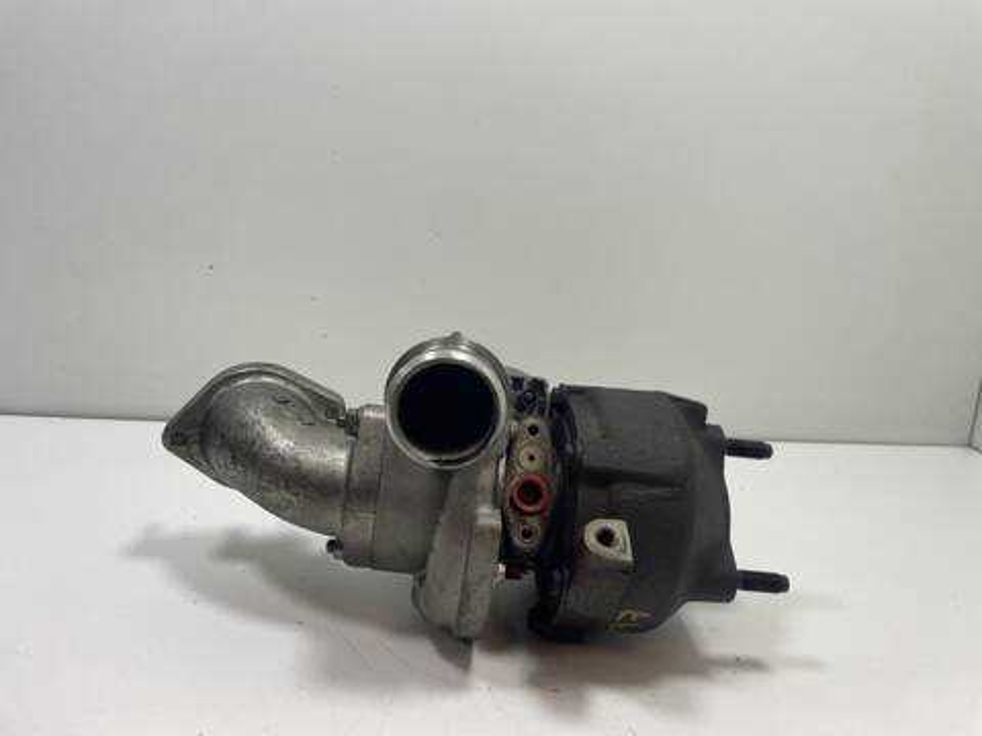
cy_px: 368
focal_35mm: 26
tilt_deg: -14.7
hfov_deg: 67.3
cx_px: 491
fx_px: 738
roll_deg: -4.6
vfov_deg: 53.1
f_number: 1.6
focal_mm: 4.2
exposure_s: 1/100
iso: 64
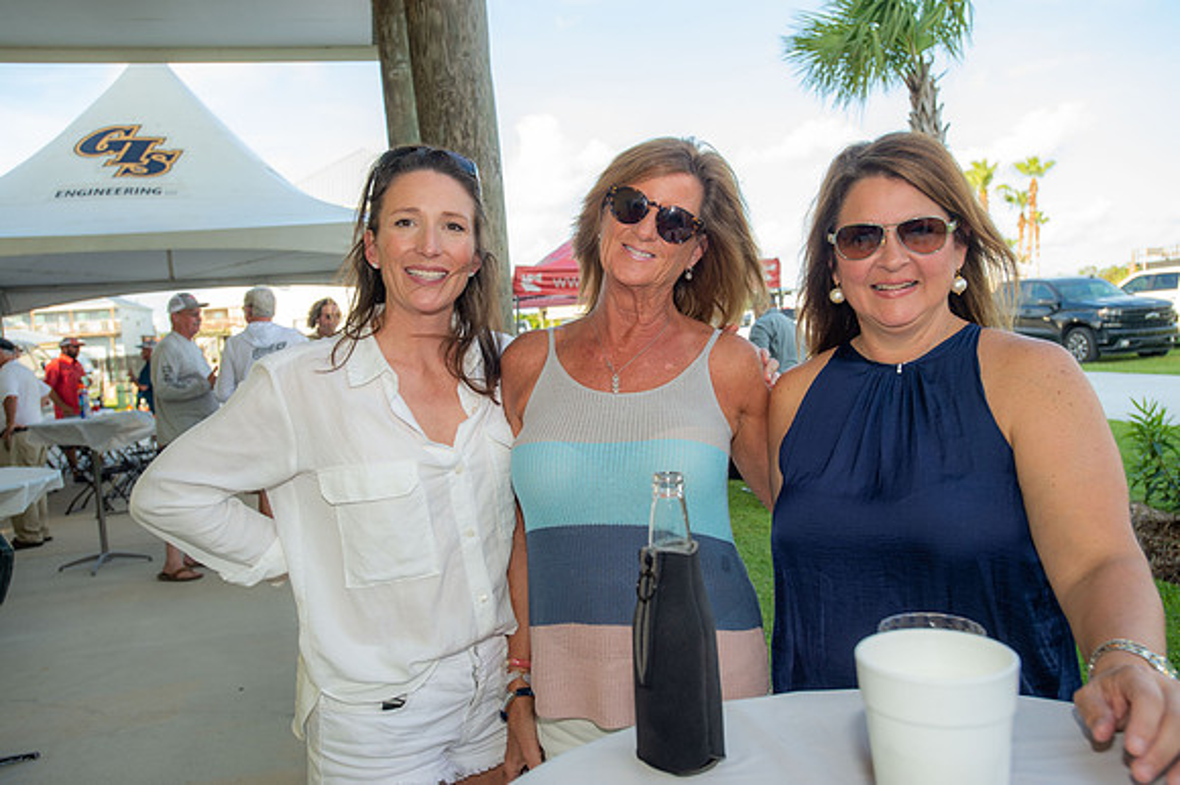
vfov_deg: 43.6
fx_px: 983
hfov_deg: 62.0
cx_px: 590
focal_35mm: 30
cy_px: 392
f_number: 5.6
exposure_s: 1/125
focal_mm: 30
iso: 200
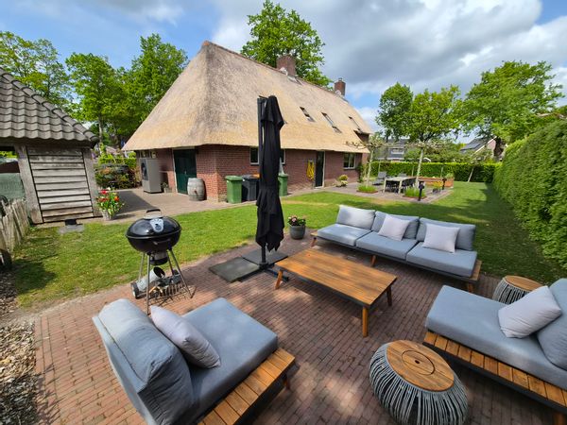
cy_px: 212
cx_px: 284
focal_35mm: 13
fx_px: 213
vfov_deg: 89.9
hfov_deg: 106.2
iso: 100
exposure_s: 1/3352
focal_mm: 2.2
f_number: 2.2
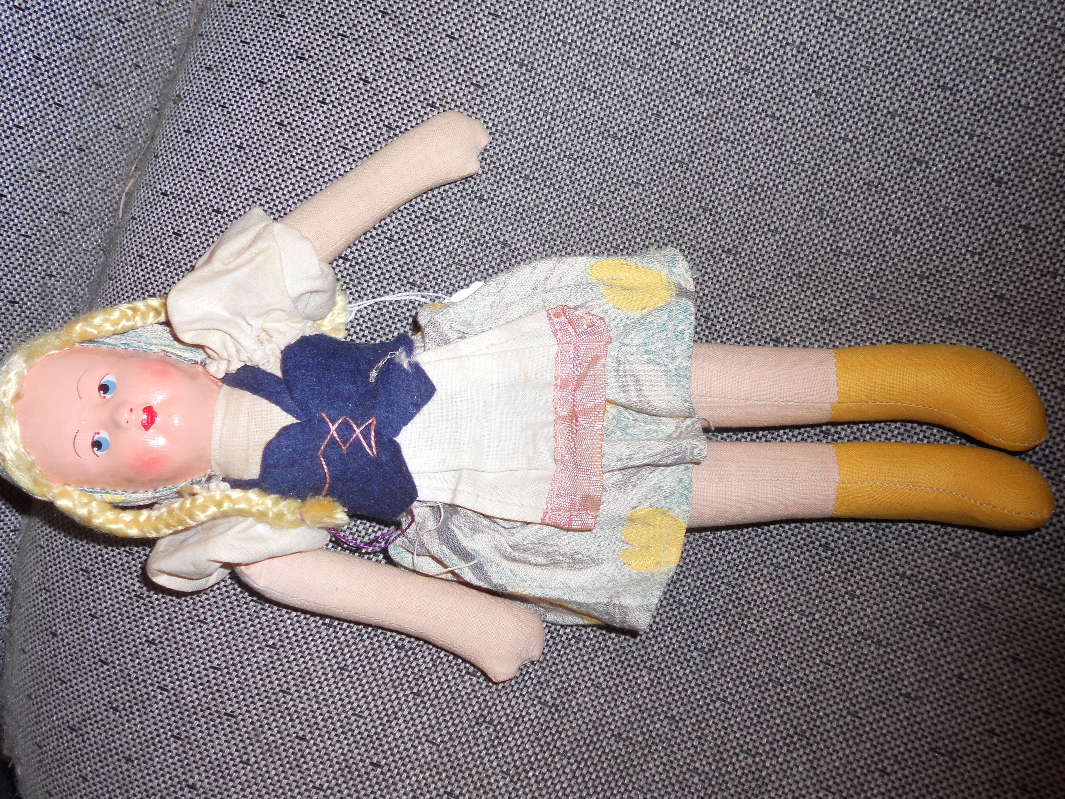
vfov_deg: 44.2
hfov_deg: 56.8
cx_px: 532
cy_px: 400
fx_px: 985
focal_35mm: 32
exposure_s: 1/25
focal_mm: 5.8
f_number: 3.5
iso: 80
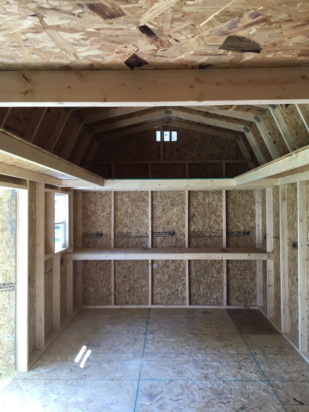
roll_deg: -0.6
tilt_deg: -0.2
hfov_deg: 48.2
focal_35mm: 29
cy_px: 206
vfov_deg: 61.7
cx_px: 154
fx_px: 345
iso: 25
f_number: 2.2
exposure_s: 1/40
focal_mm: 4.15
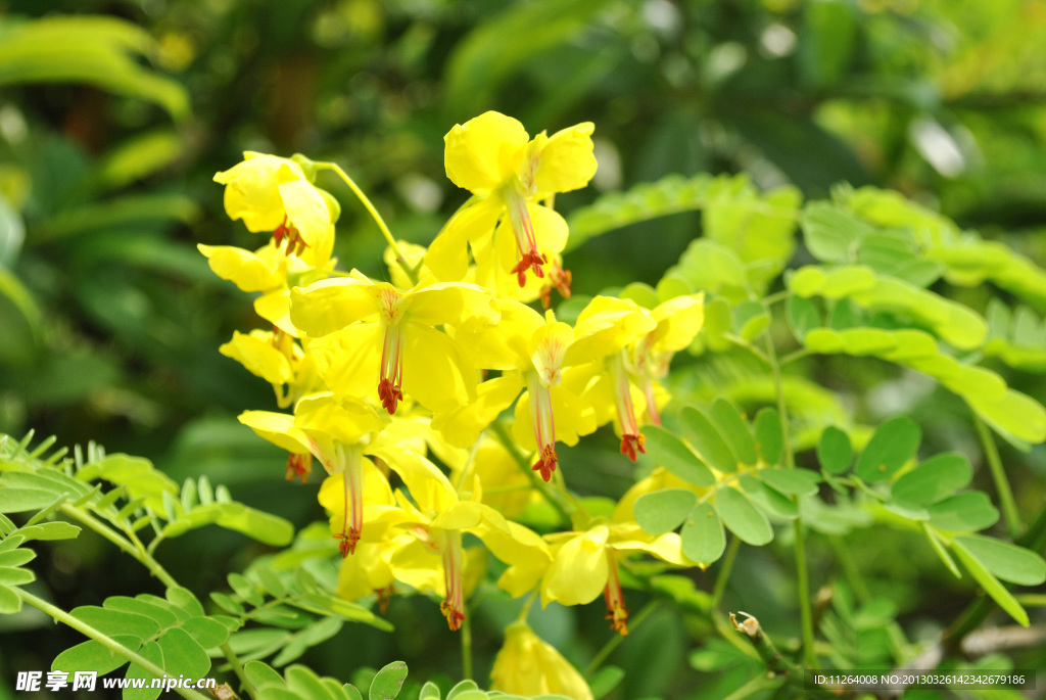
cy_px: 350
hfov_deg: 29.2
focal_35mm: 69
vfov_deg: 19.8
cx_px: 523
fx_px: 2007
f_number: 8
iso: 200
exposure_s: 1/250
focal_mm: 46
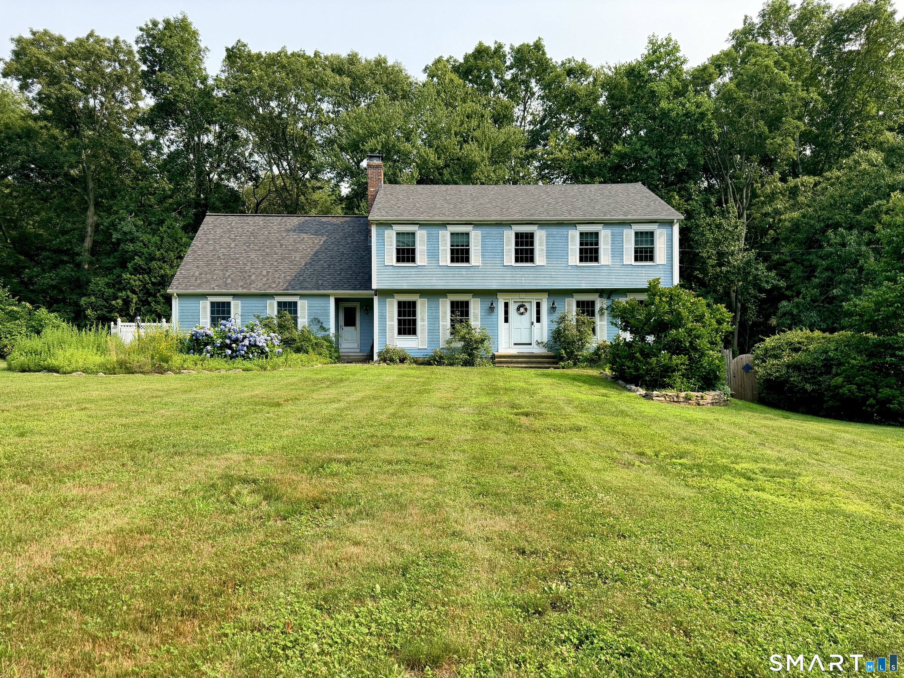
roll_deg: +0.6
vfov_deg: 56.8
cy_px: 339
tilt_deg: +1.8
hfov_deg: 71.6
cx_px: 452
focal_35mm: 24
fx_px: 627
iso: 100
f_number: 1.78
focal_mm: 6.76
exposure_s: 1/2169
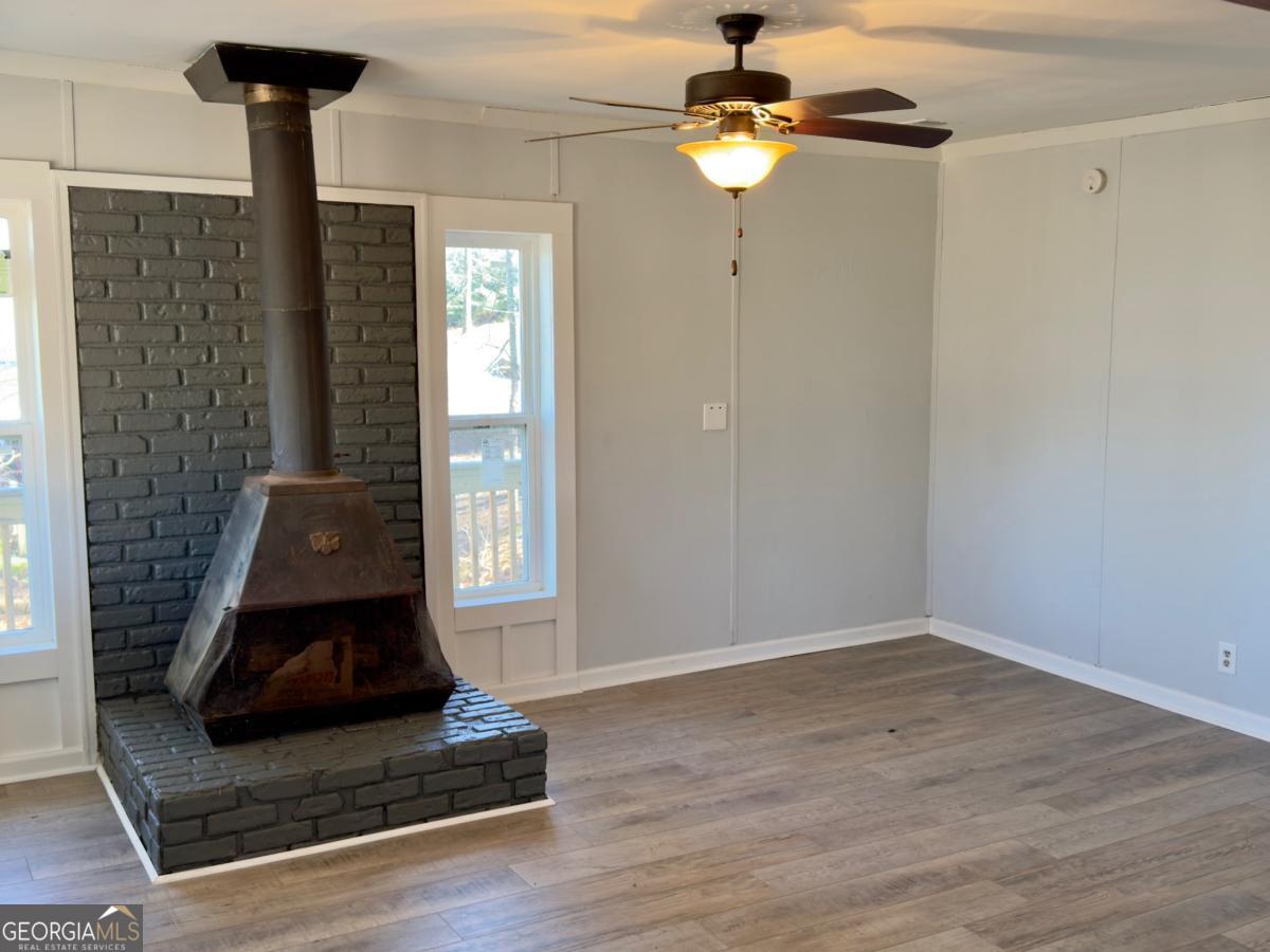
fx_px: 1321
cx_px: 635
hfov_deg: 51.4
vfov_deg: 39.7
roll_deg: -0.6
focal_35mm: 36
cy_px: 476
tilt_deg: -7.2
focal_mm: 6.76
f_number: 1.78
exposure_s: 1/60
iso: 100
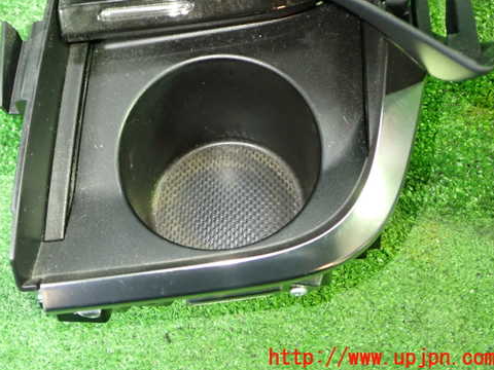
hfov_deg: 46.5
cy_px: 140
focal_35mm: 40
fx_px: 571
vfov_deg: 35.8
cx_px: 192
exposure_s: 1/25
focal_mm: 5.79
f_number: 2.4
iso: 800
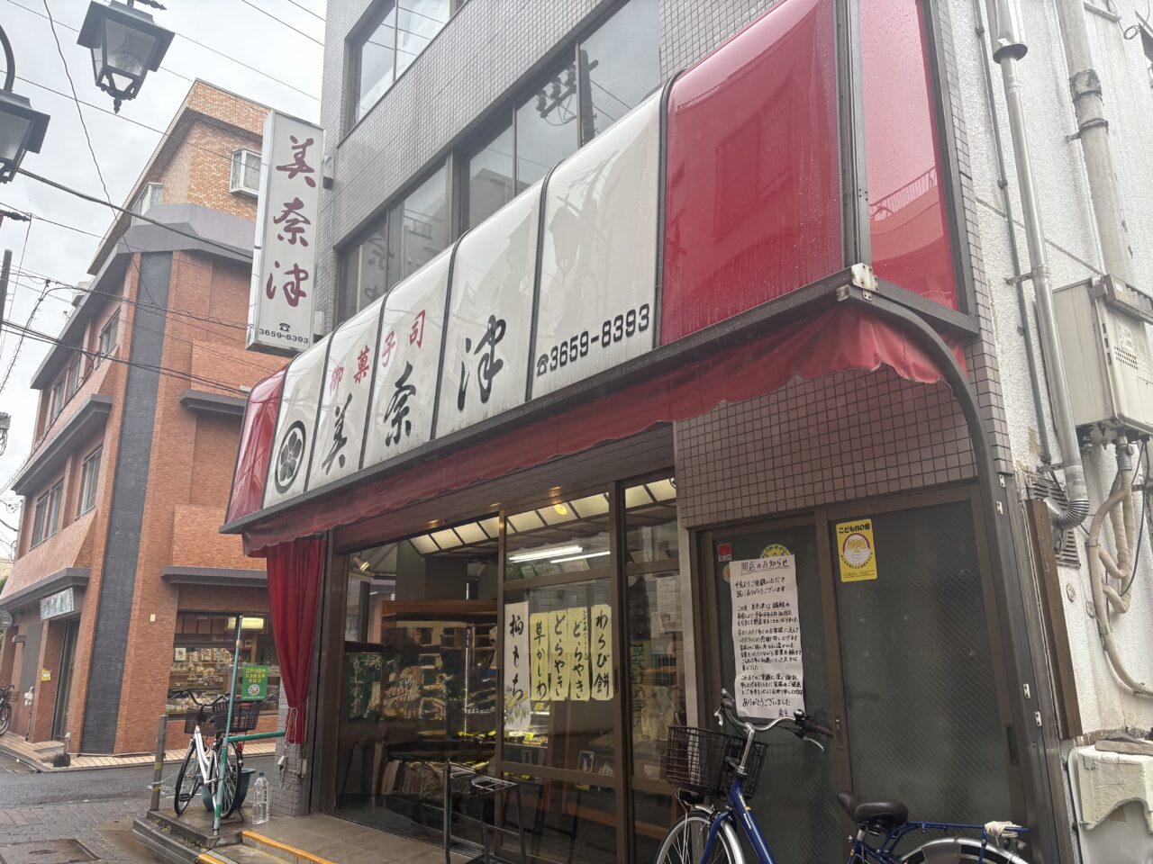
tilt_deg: +14.6
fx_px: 866
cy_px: 432
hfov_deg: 67.3
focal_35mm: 26
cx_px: 576
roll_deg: -1.4
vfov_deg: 53.1
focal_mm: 5.96
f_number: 1.6
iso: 50
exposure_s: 1/515
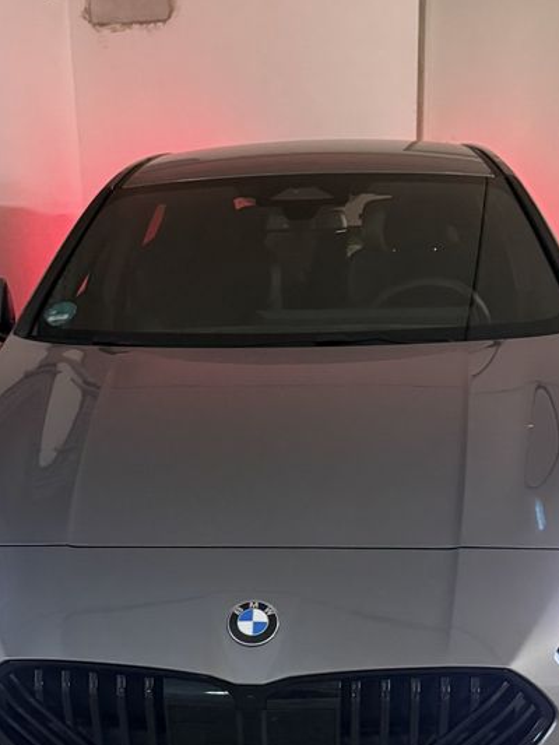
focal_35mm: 54
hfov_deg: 27.0
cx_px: 225
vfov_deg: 34.7
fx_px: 1162
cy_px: 565
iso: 800
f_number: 1.78
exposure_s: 1/43
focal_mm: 6.76
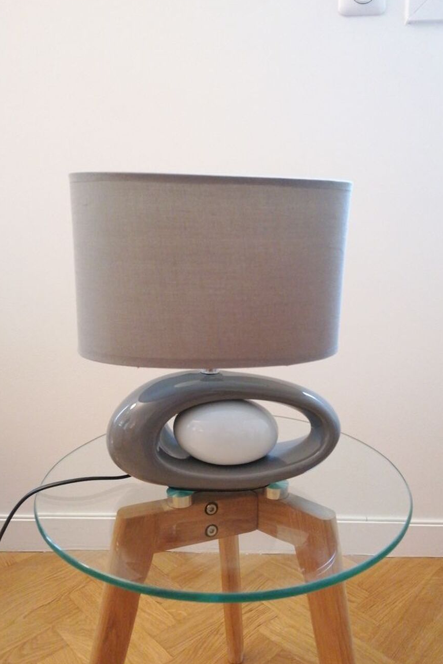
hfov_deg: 45.0
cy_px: 327
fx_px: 535
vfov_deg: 63.6
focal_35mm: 29
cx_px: 219
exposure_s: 1/16.7
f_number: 1.8
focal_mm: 4.75
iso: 800
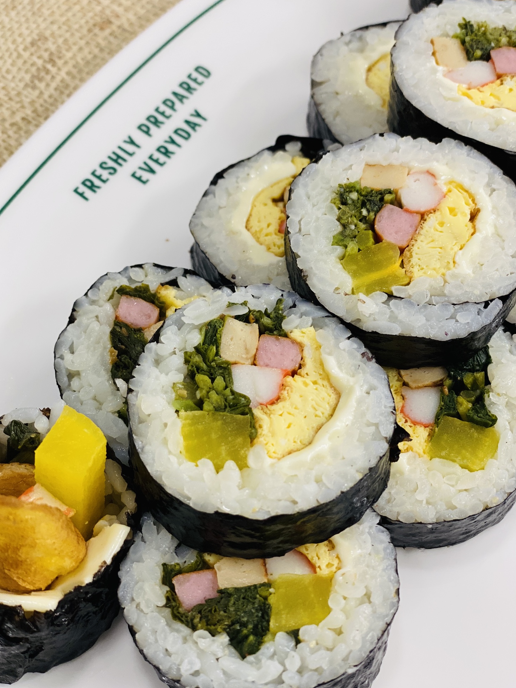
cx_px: 253
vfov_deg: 35.5
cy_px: 351
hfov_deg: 27.0
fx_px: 1073
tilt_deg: -60.1
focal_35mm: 54
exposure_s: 1/120
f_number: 2
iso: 125
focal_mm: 6
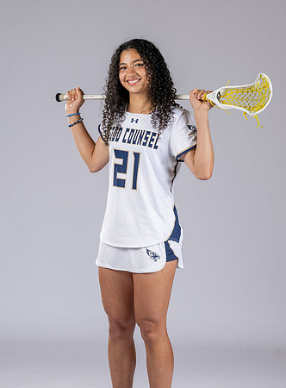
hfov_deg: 10.9
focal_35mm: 135
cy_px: 194
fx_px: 1501
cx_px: 136
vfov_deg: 14.7
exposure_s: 1/200
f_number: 6.3
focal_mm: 93
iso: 250
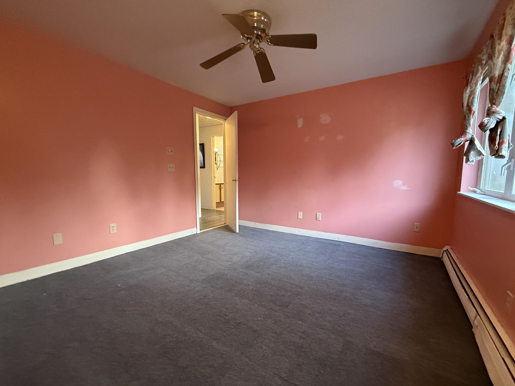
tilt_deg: -5.2
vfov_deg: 81.7
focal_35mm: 15
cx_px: 268
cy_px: 198
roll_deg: -0.4
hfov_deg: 98.1
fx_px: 223
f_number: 2.2
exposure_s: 1/60
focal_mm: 2.22
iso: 640
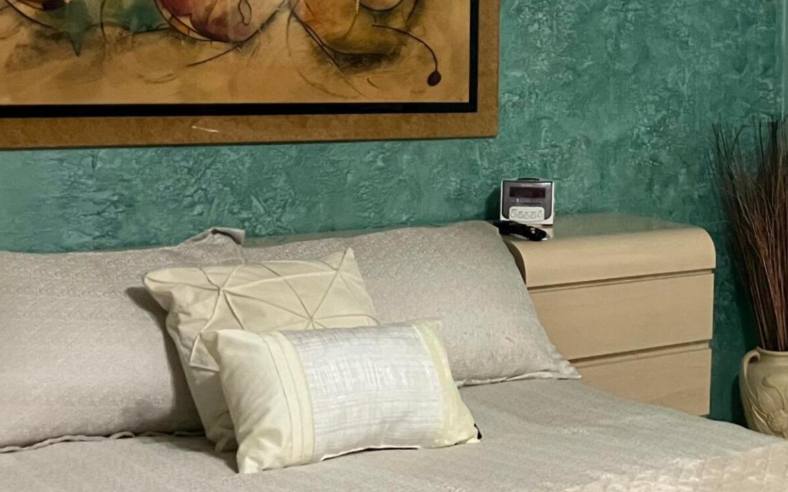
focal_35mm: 75
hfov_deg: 25.9
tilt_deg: -4.8
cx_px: 818
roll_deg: -2.3
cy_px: 145
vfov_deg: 17.3
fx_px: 1610
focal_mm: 3.99
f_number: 1.8
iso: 320
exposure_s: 1/60
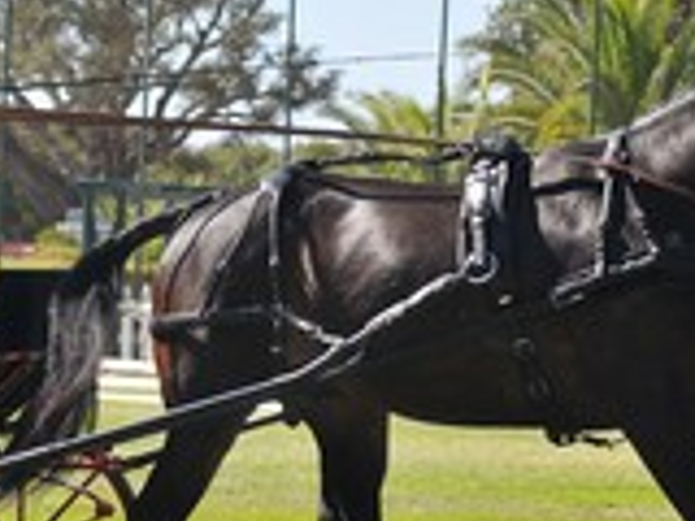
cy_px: 145
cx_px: 156
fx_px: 5702
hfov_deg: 7.0
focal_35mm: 284
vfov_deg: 5.2
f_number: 5
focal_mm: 70
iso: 250
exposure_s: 1/640
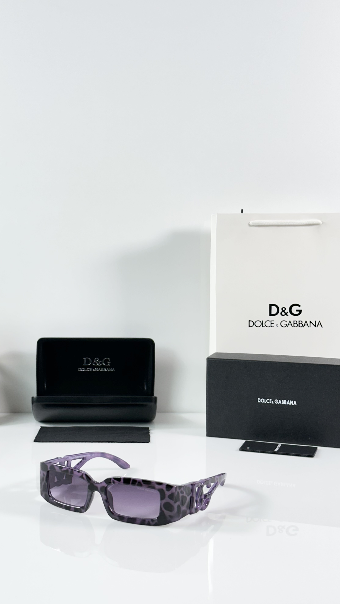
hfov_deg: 22.6
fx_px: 849
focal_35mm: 53
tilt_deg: -4.8
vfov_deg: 39.2
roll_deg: -0.2
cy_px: 298
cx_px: 131
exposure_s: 1/100
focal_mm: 6.86
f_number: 1.78
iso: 80
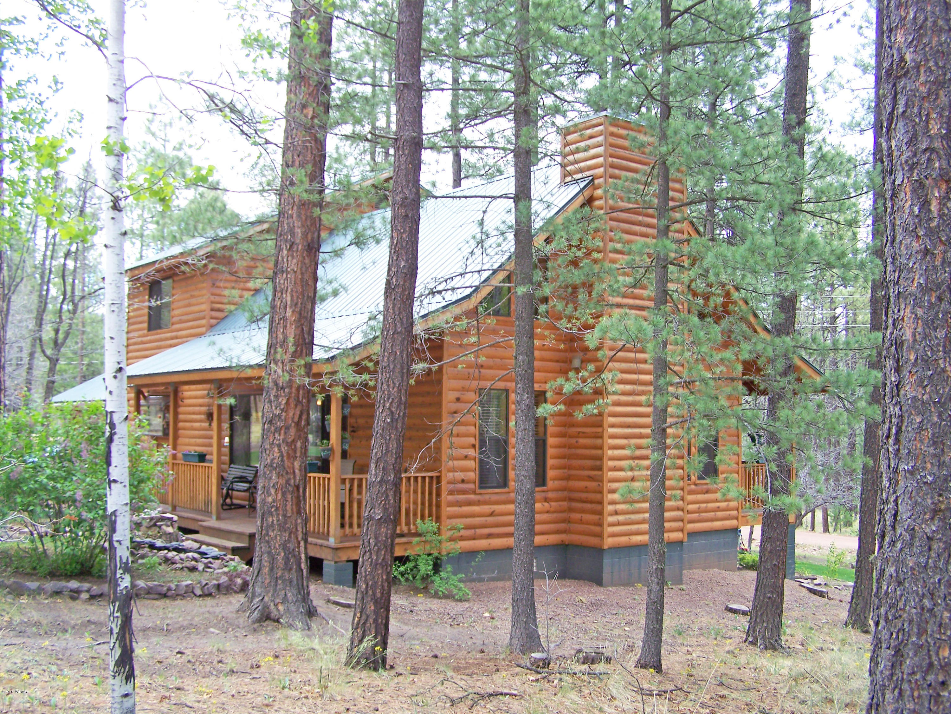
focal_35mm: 38
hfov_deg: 49.0
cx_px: 476
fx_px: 1044
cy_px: 357
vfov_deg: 37.7
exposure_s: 1/80
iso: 64
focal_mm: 6.3
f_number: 2.8
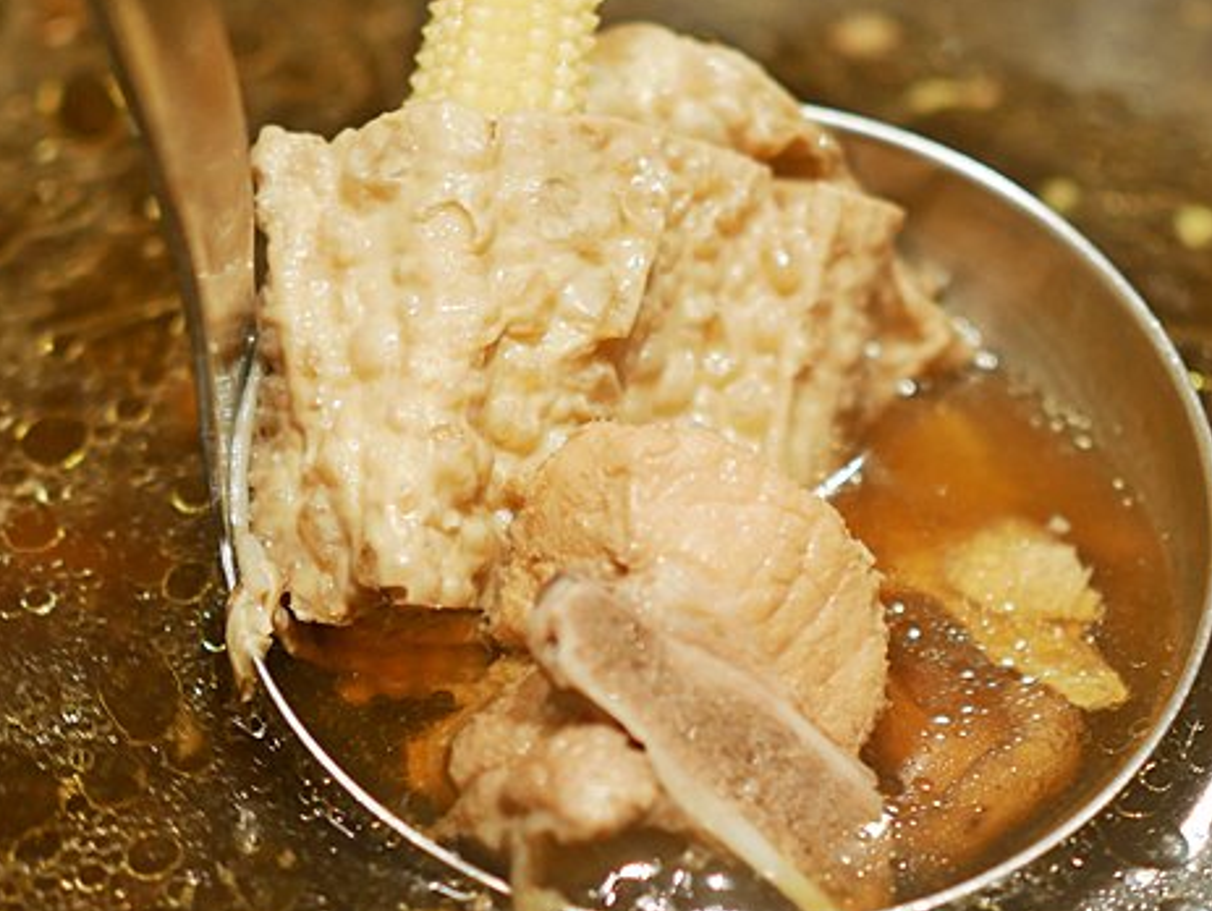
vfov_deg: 13.7
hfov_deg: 18.2
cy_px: 504
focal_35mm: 108
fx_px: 3784
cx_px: 579
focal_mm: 25
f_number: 1.8
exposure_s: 1/60
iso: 200
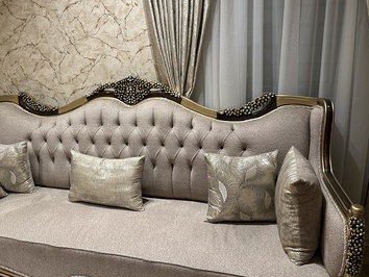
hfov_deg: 57.6
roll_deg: +2.5
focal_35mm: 31
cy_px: 125
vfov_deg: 45.4
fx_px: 331
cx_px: 138
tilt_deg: -13.0
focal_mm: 6.86
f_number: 1.78
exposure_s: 1/60
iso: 250
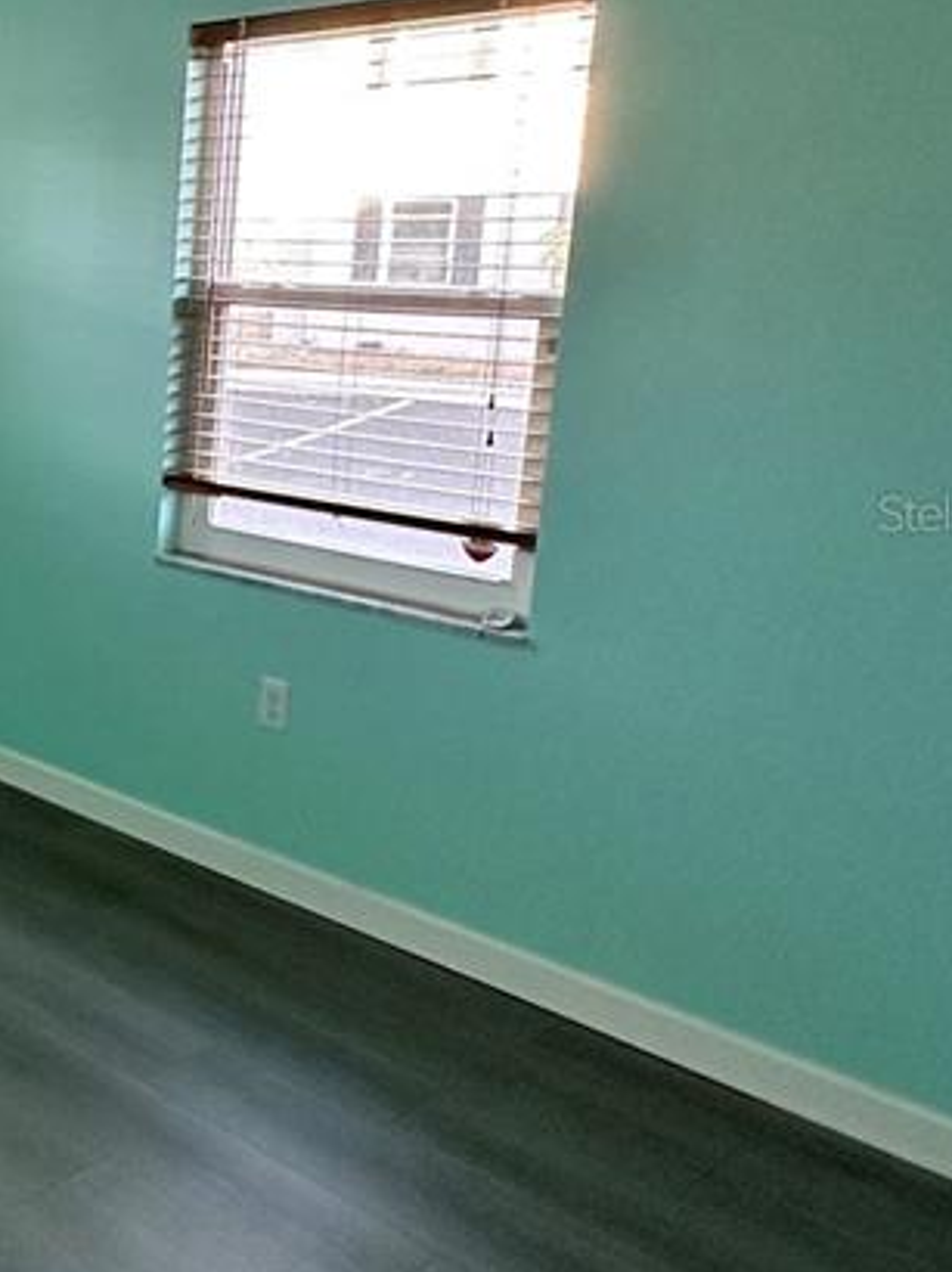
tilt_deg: -10.4
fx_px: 1505
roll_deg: -0.6
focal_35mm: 41
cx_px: -298
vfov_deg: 45.6
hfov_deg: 28.5
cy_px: 512
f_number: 2.2
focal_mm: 2.22
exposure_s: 1/80
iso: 320
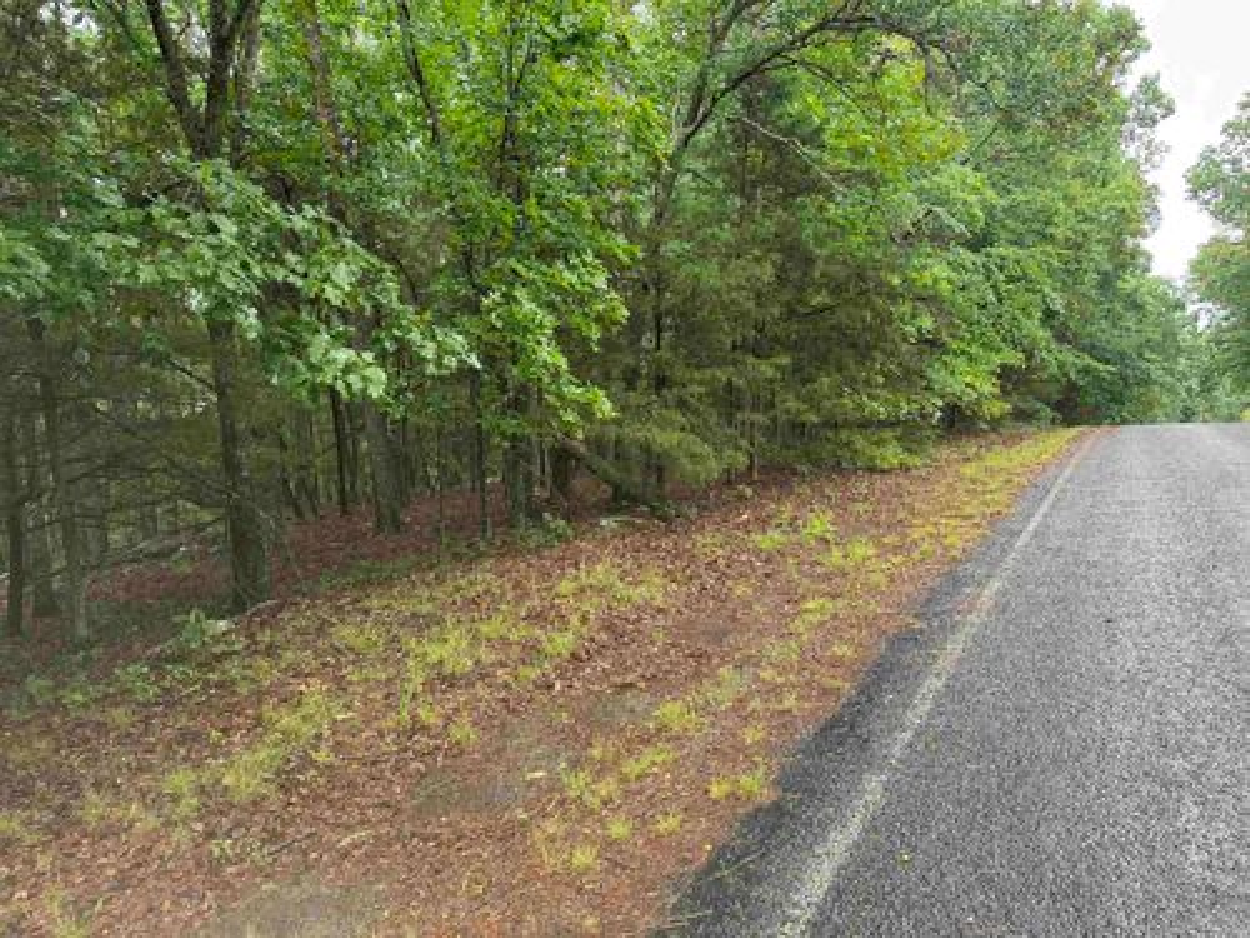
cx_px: 625
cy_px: 469
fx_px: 867
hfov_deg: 71.6
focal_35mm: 24
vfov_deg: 56.8
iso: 50
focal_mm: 6.76
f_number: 1.78
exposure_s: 1/138
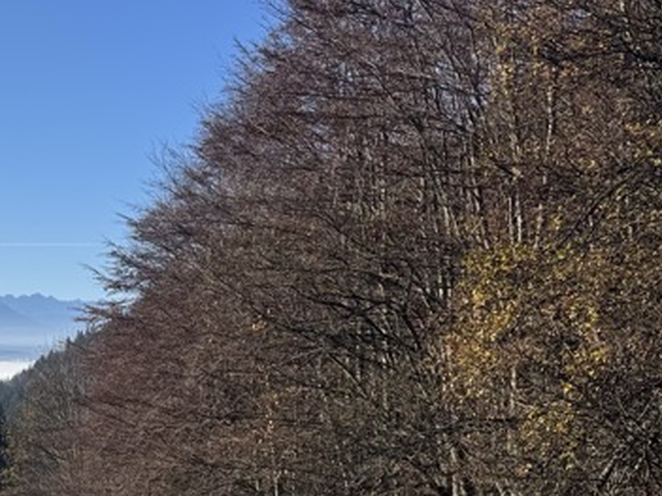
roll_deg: -0.1
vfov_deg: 20.3
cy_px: 505
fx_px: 1338
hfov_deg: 25.0
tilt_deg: -6.0
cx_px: -138
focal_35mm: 70
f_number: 1.78
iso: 80
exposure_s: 1/4608
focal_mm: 6.76
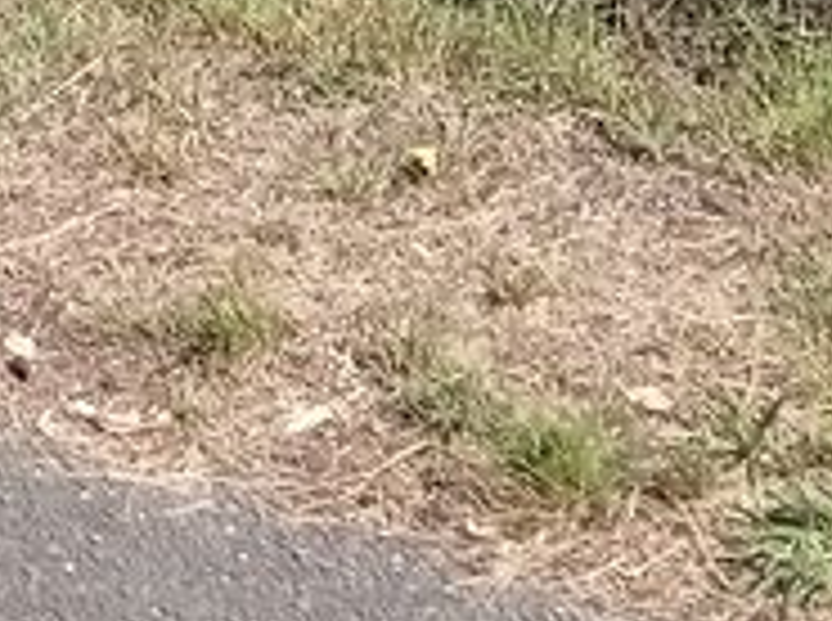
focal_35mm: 168
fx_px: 4030
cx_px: -243
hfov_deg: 11.5
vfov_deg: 7.9
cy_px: -1048
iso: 116
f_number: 1.8
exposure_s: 1/409
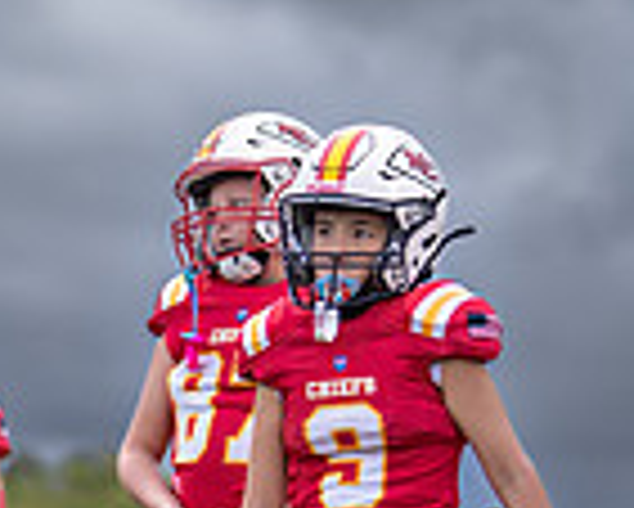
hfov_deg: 7.2
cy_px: 534
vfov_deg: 5.7
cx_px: 301
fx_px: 5051
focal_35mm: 269
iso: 160
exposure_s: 1/1000
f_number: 1.2
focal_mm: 50
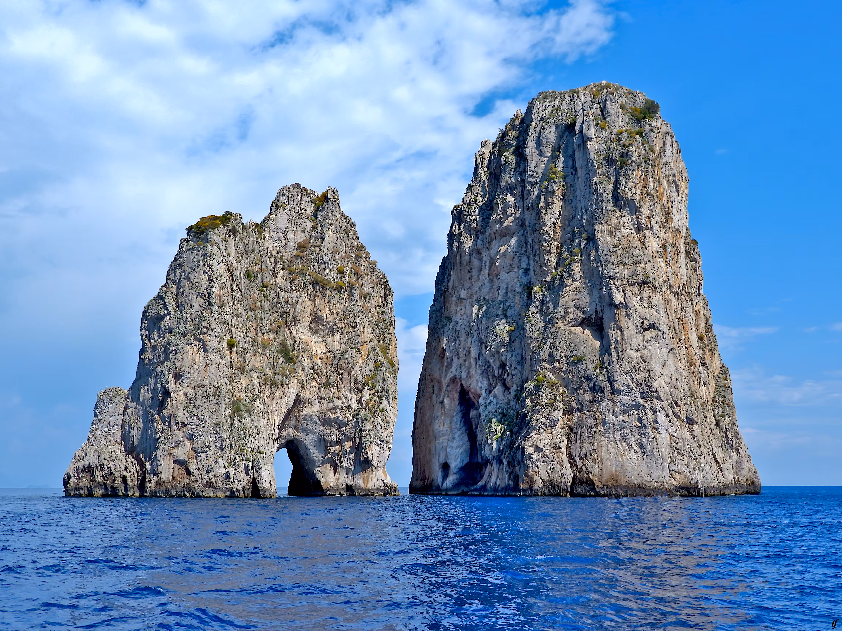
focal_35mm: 32
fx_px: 778
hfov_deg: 56.8
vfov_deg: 44.2
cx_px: 421
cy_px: 316
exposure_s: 1/1600
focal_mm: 5.8
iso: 100
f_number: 3.2
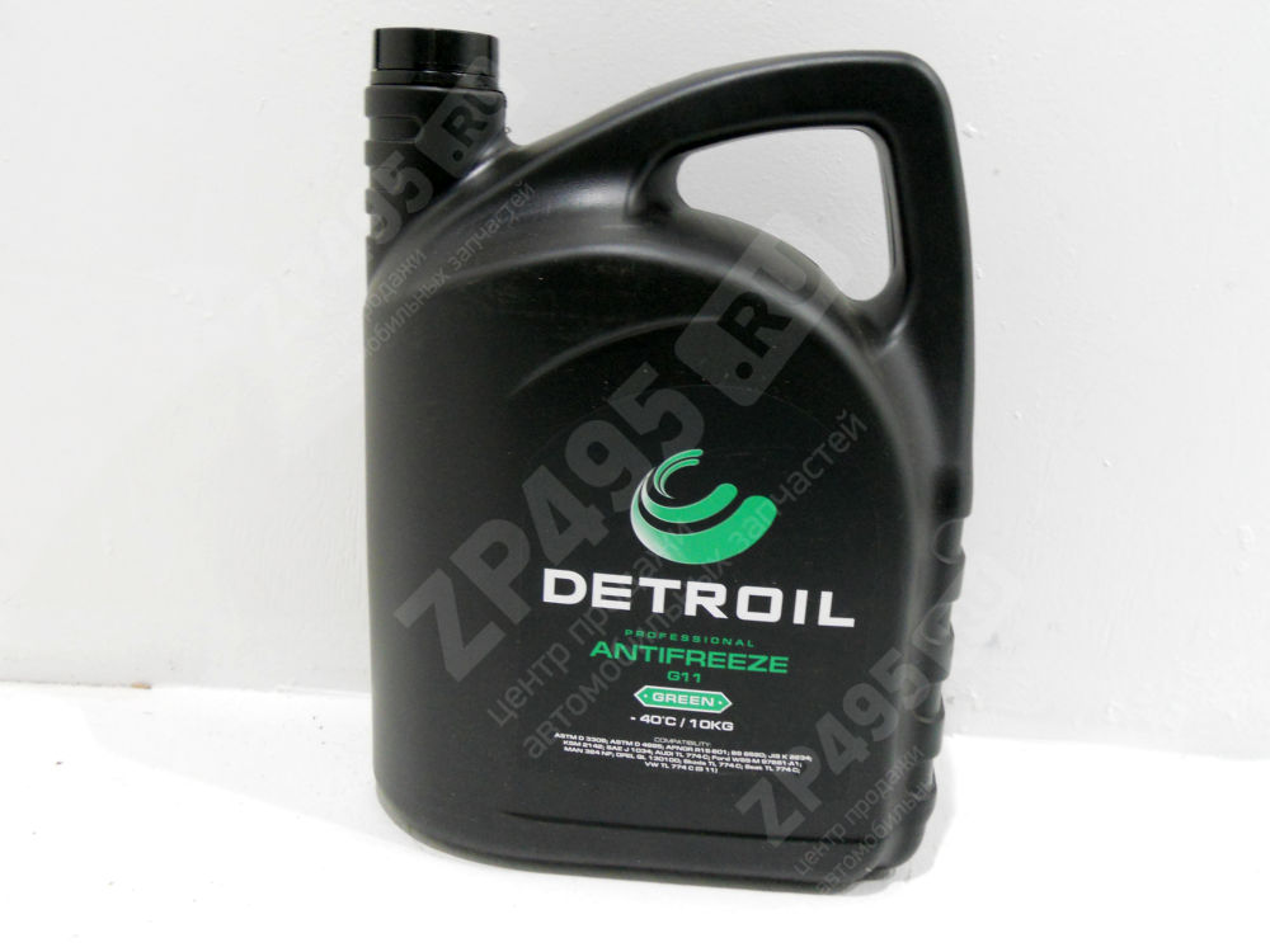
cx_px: 635
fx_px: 1174
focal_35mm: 32
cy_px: 476
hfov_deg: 56.8
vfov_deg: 44.2
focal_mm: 5.8
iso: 400
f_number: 3.5
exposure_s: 1/30
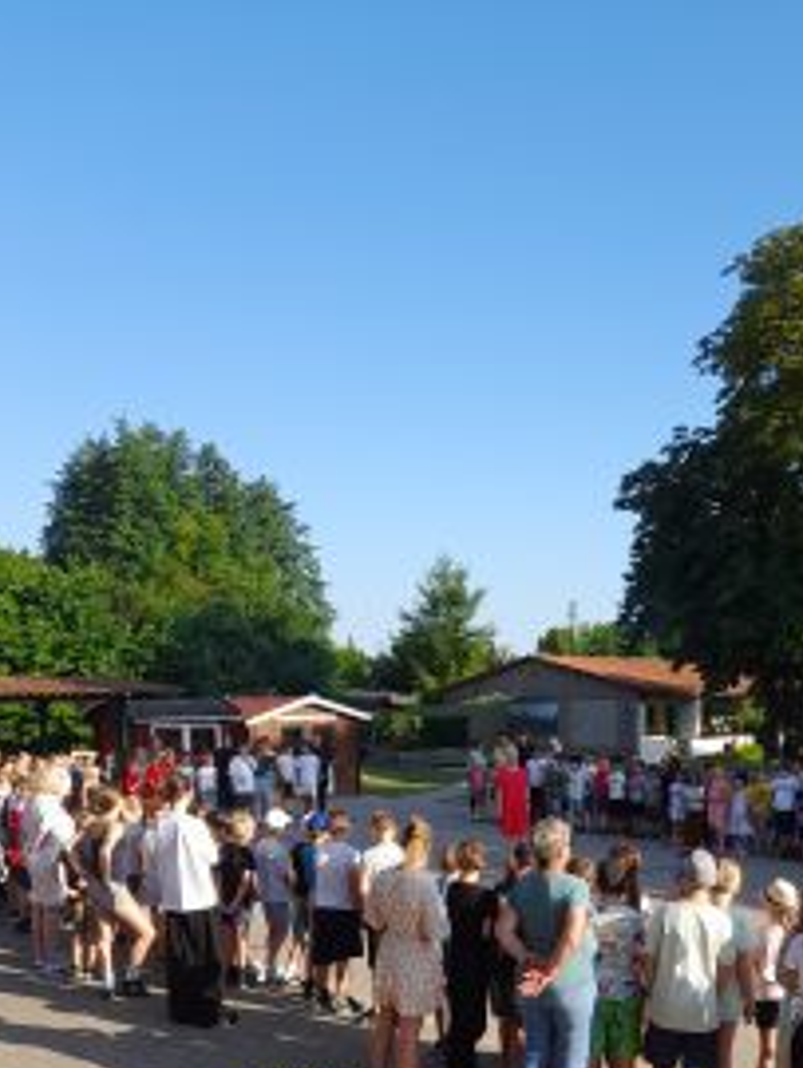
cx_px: 550
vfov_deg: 48.5
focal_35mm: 37
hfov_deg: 38.2
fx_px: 1143
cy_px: 775
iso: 20
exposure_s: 1/353
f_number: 2
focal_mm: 4.6
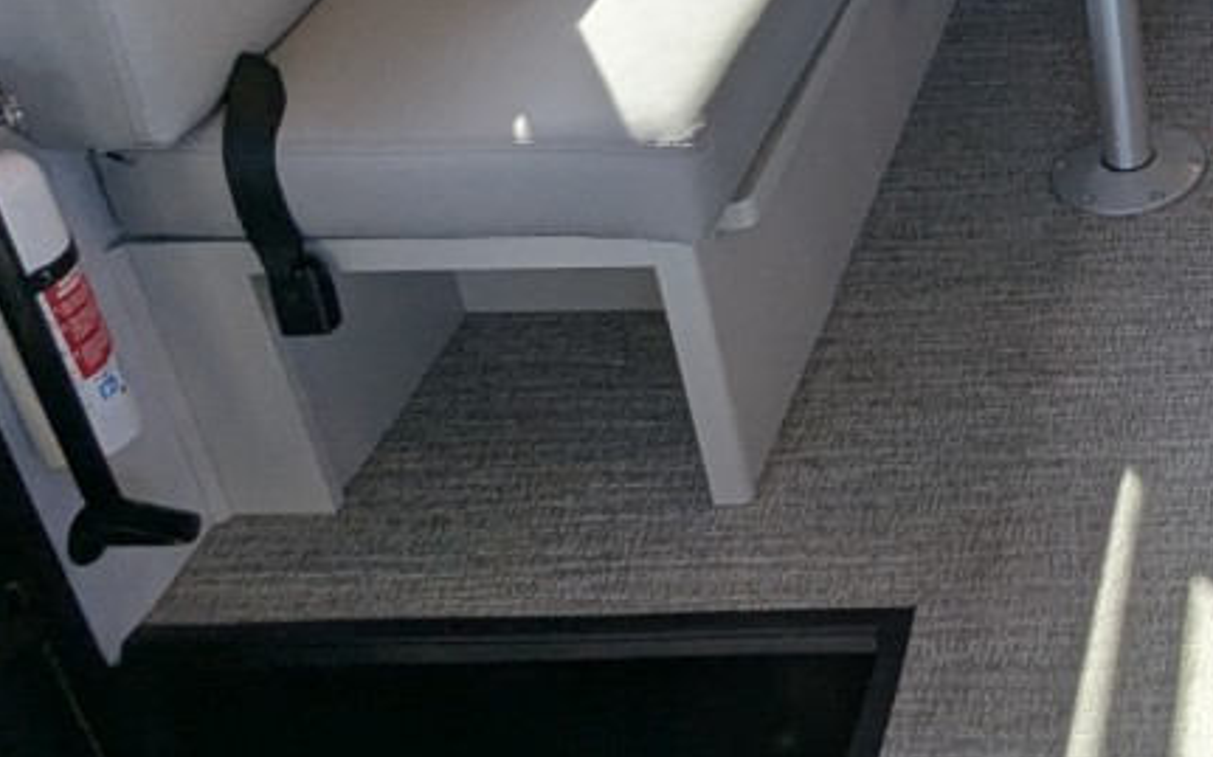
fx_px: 1817
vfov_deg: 21.8
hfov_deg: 31.3
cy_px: -152
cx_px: 1440
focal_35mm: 55
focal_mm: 2.35
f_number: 2.2
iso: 104
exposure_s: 1/225
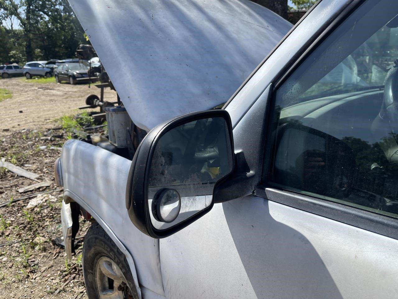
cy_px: 150
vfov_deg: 54.9
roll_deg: +0.5
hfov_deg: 69.4
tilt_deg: -18.5
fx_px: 287
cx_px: 199
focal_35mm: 25
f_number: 1.6
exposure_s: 1/2433
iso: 32
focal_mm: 5.1
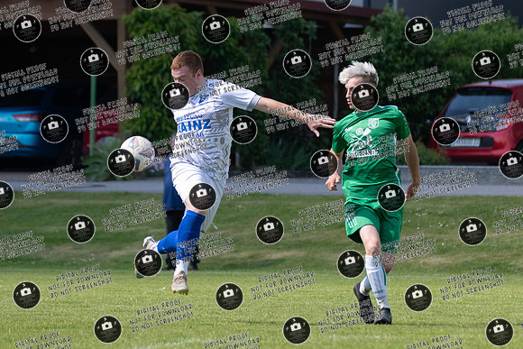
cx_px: 246
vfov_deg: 3.2
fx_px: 6244
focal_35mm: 430
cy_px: 153
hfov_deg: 4.8
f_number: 5.6
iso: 800
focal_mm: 230
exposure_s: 1/1600
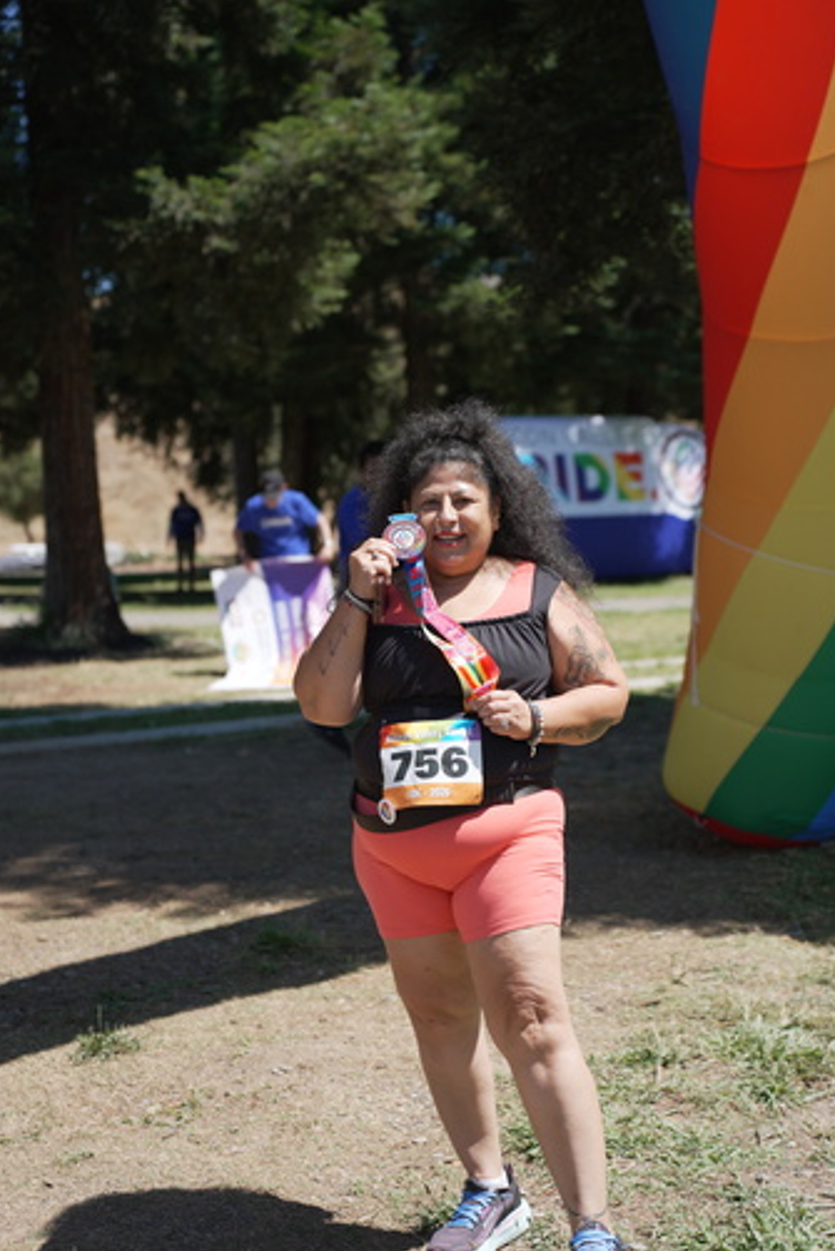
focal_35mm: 57
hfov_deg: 23.8
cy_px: 665
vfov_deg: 35.0
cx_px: 420
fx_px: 1982
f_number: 2.8
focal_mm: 52
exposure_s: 1/2000
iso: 200
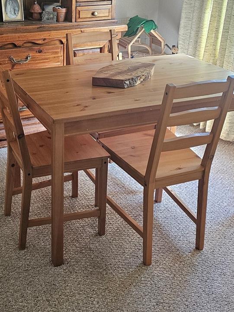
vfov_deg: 38.1
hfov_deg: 29.4
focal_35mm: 49
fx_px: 442
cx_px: 69
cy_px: 86
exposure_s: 1/120
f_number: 1.7
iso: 320
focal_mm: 6.3
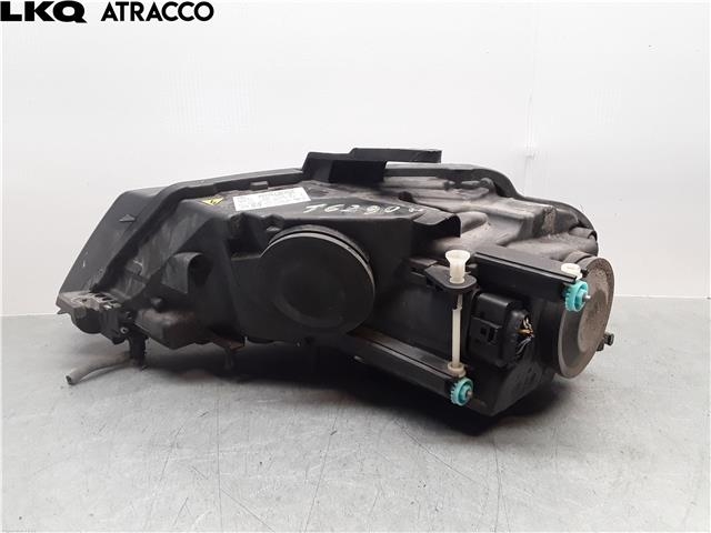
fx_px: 575
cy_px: 266
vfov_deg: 49.7
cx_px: 356
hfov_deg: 63.4
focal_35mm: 28
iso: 64
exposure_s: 1/50
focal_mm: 2.91
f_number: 1.9
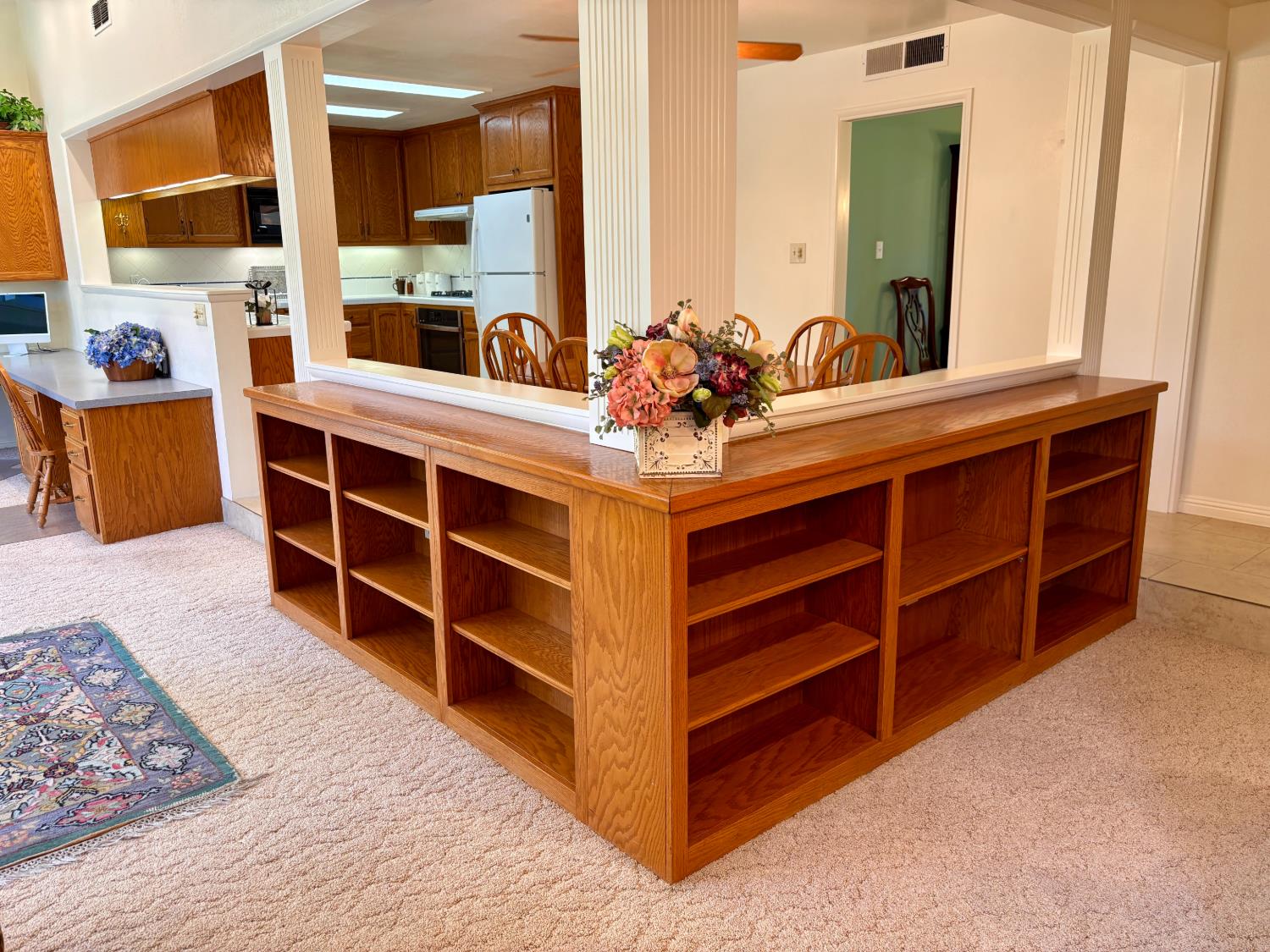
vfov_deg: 53.1
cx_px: 635
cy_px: 476
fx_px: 954
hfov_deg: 67.3
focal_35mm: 26
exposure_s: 1/60
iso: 80
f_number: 1.6
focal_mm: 5.96
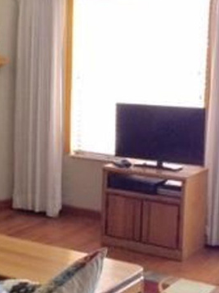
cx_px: 11
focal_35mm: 83
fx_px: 701
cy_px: 152
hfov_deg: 17.4
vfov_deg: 23.6
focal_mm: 4.15
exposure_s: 1/30
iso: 200
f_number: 2.2
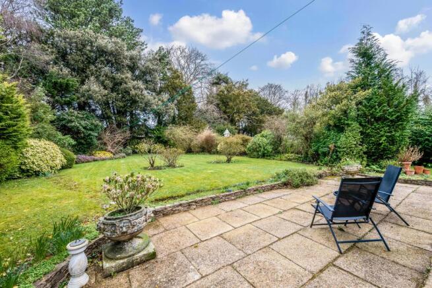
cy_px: 144
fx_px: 168
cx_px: 216
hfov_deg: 104.2
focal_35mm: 14
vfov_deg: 81.2
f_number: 8
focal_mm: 14
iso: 250
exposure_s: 1/80
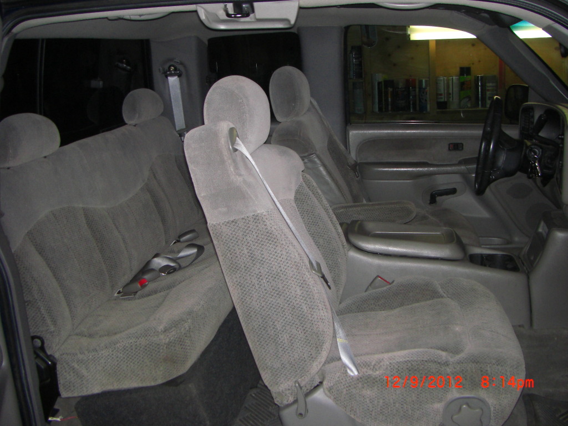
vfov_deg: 37.7
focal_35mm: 38
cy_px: 213
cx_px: 284
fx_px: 624
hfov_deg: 49.0
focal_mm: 6.3
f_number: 3.4
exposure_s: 1/60
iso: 200
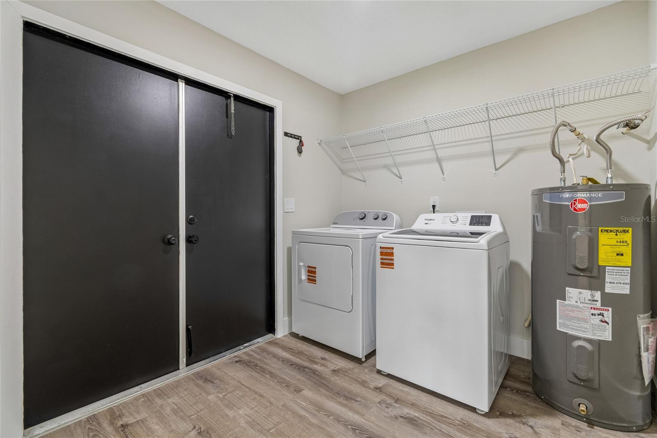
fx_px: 274
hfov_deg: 100.4
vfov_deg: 77.3
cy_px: 219
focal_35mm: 15
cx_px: 328
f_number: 7.1
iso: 100
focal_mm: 10
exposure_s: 1/1.67
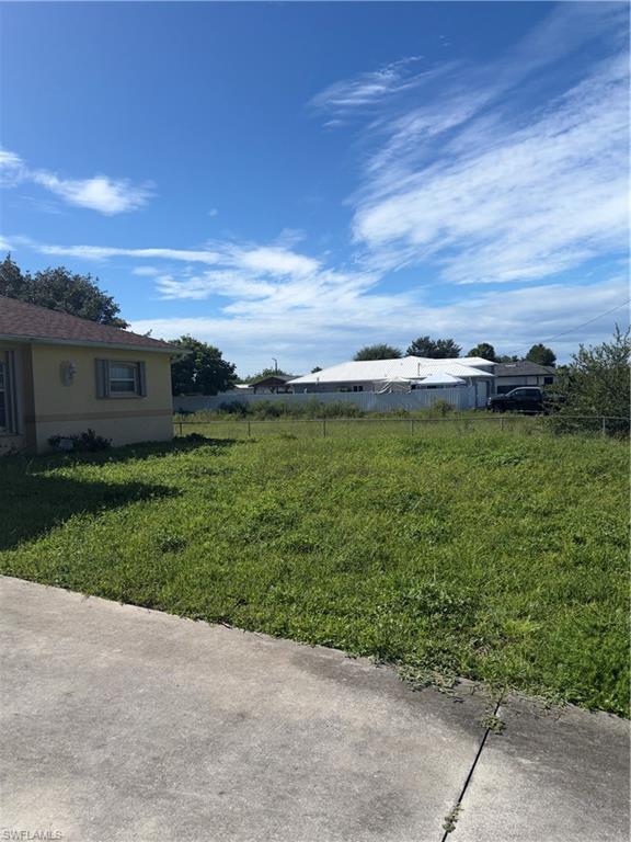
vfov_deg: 67.3
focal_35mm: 26
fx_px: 632
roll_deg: +1.8
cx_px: 316
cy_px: 421
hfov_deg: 53.1
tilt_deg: -2.6
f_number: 1.6
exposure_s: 1/5814
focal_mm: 5.96
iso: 32
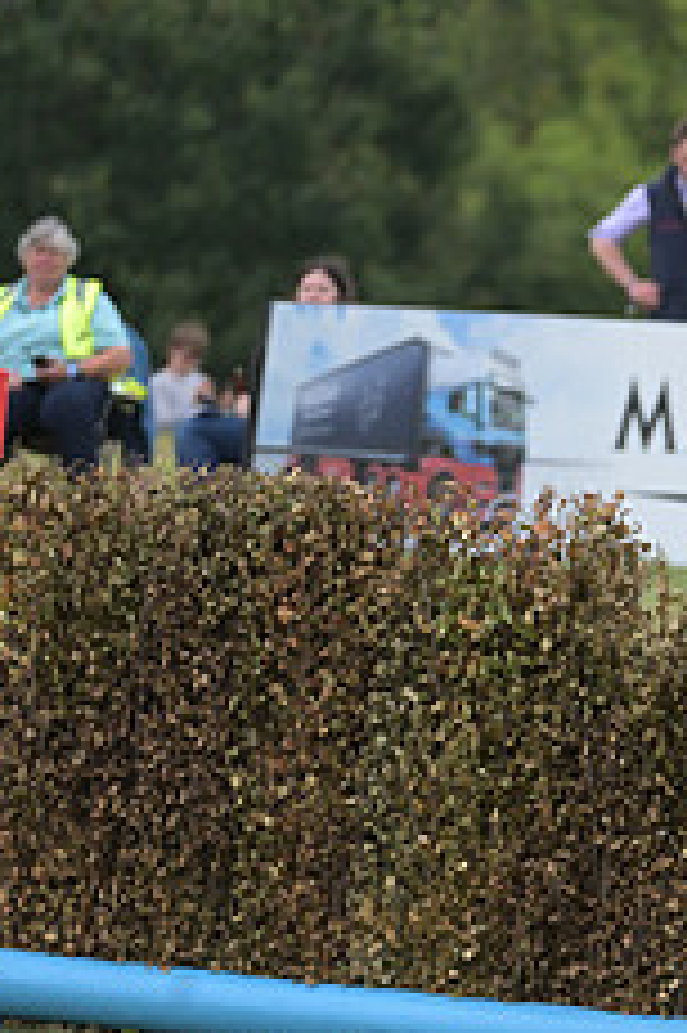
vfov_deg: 2.8
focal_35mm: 732
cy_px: 820
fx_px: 20983
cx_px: 1271
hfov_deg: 1.9
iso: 1100
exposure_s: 1/1250
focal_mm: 290
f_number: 5.6
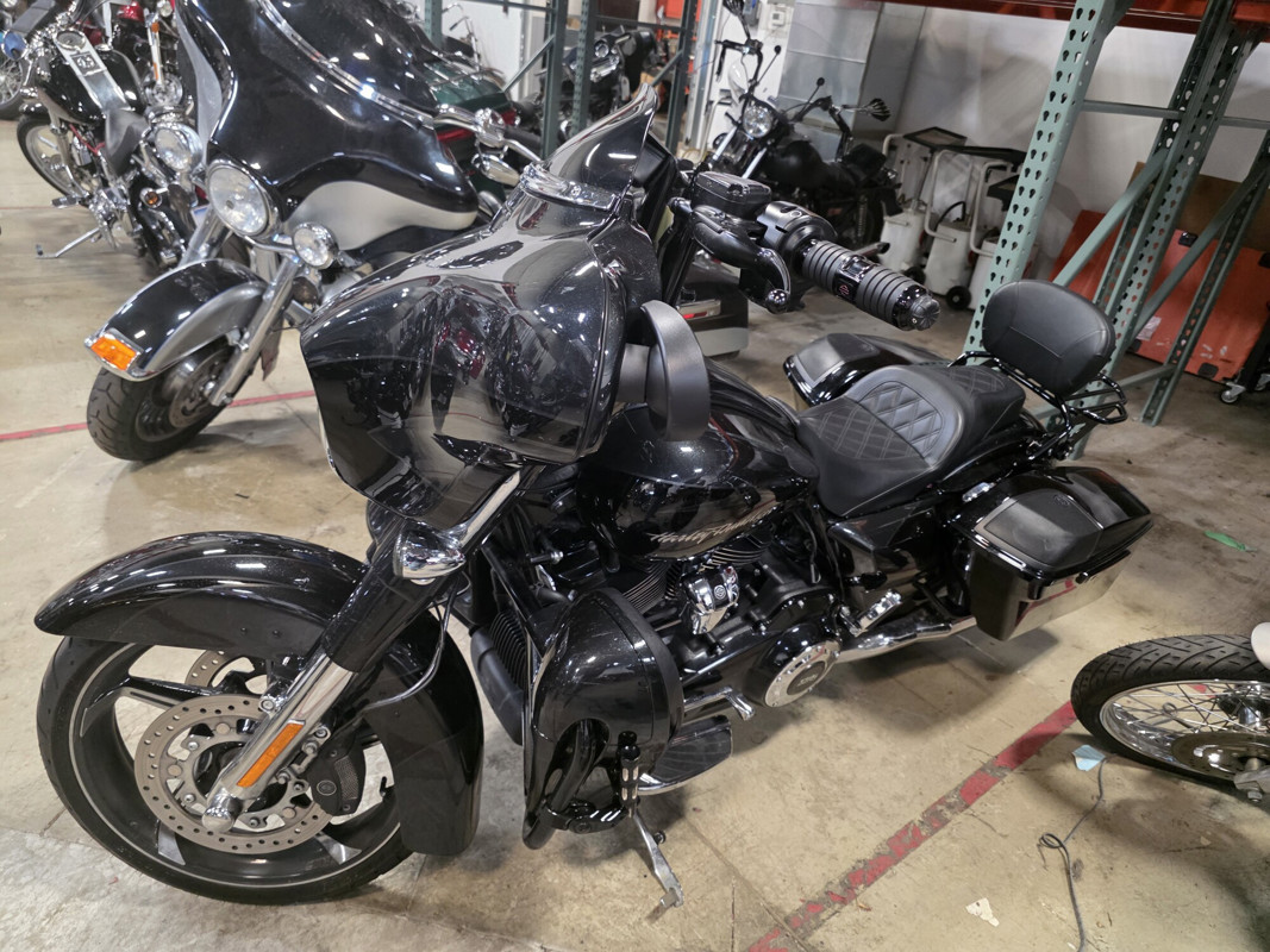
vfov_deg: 58.9
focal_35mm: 23
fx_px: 844
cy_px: 476
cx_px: 635
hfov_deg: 73.9
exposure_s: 1/120
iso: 2000
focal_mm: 6.3
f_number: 1.7
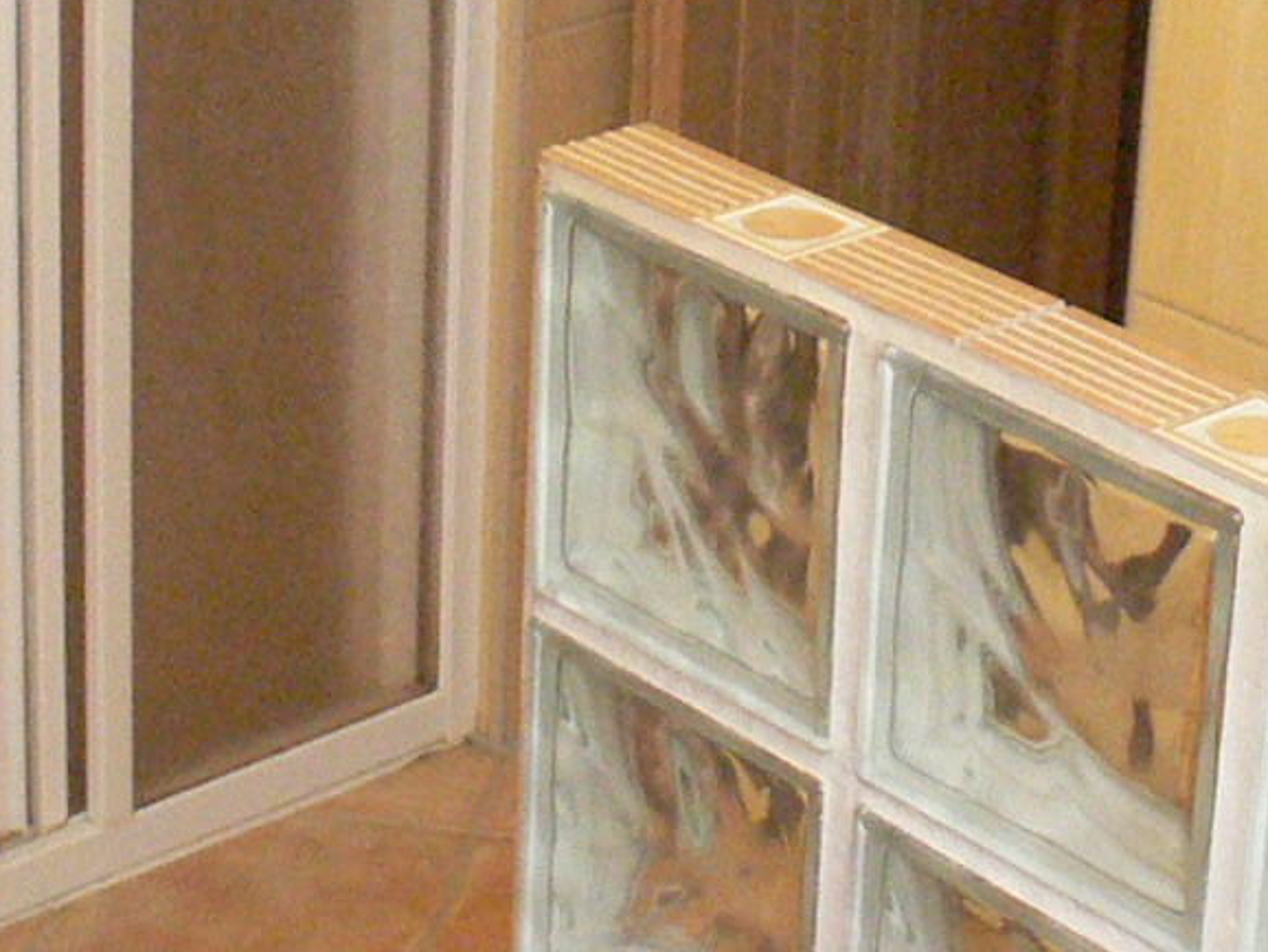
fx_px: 5680
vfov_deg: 9.4
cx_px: 1033
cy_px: -311
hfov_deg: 12.7
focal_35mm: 155
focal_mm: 7.4
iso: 320
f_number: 2.8
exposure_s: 1/30
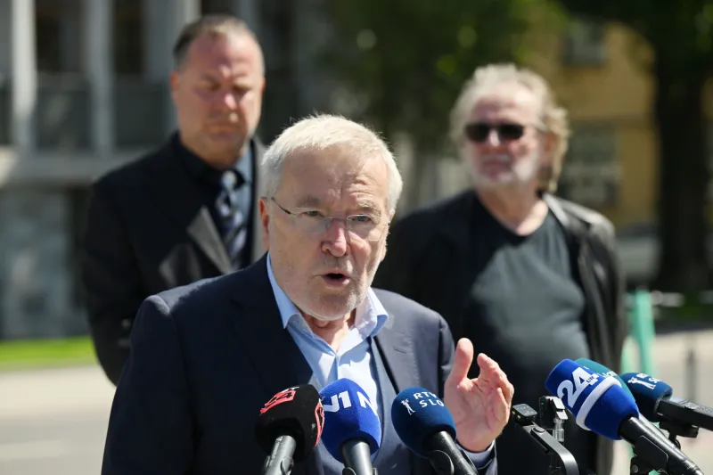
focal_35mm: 140
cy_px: 238
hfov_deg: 14.7
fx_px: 2772
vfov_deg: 9.8
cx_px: 356
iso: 500
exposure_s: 1/4000
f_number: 5
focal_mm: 140
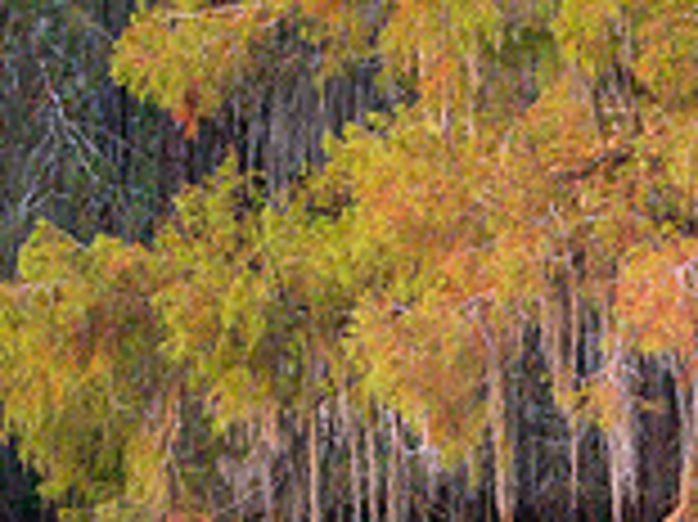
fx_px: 6951
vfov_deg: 4.3
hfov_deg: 5.7
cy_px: 623
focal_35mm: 345
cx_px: 1126
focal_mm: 63.8
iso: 12800
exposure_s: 1/100
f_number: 10
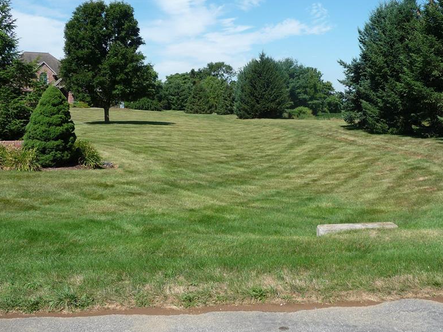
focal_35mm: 37
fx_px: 473
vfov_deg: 38.4
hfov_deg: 49.9
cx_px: 262
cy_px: 126
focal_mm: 4.7
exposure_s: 1/1000
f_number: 3.3
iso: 100
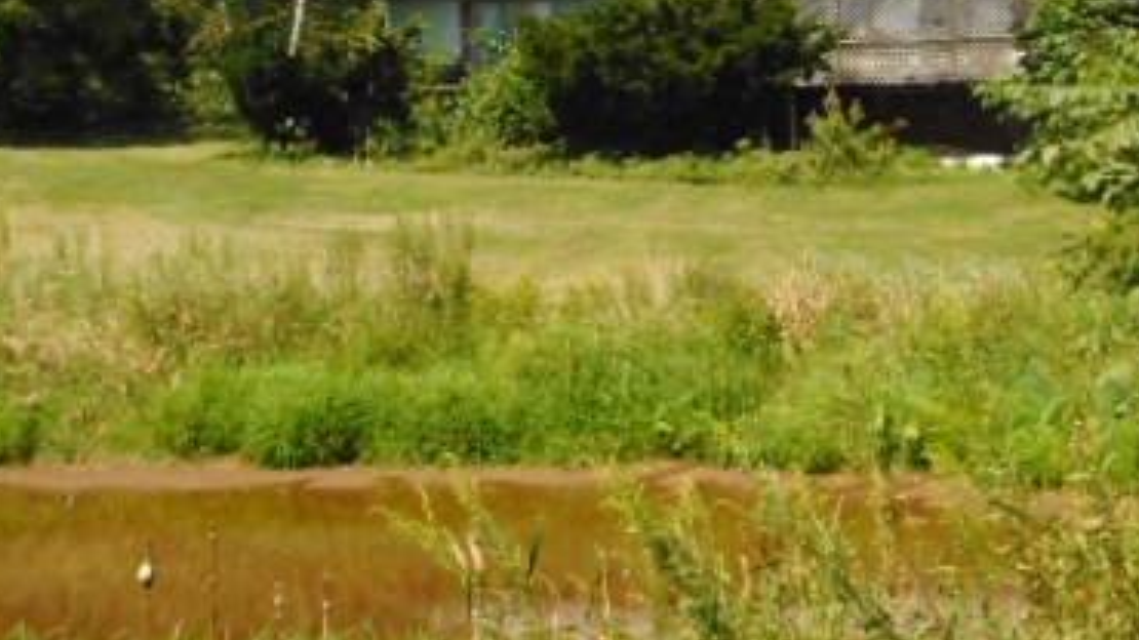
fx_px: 1933
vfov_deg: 18.4
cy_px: 28
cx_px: 668
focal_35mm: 64
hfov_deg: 32.8
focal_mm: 6
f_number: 11.9
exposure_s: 1/500
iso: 800
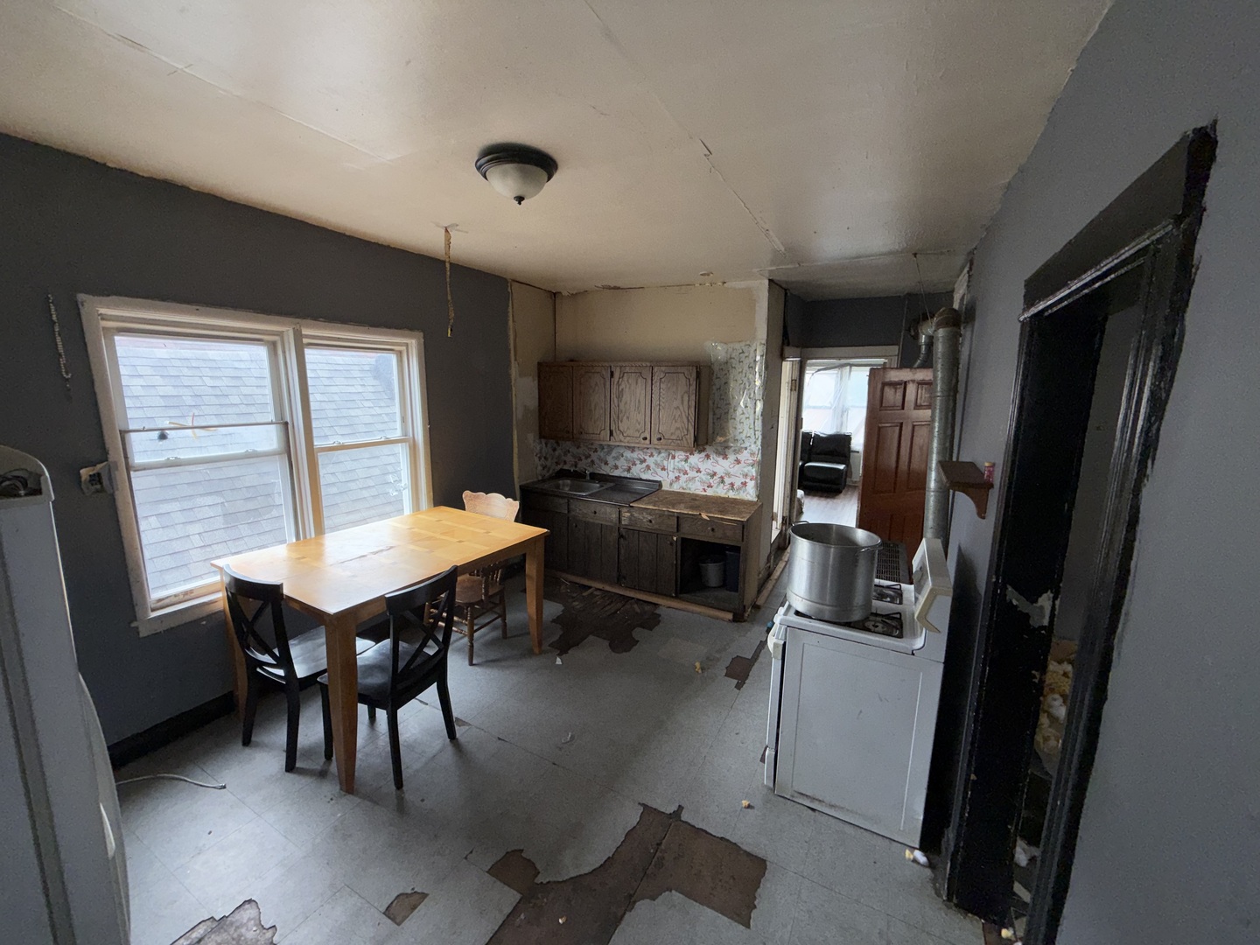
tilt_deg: -12.0
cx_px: 630
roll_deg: -0.8
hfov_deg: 102.1
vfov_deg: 85.7
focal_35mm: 14
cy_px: 472
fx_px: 510
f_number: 2.2
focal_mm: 2.22
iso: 40
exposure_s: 1/122
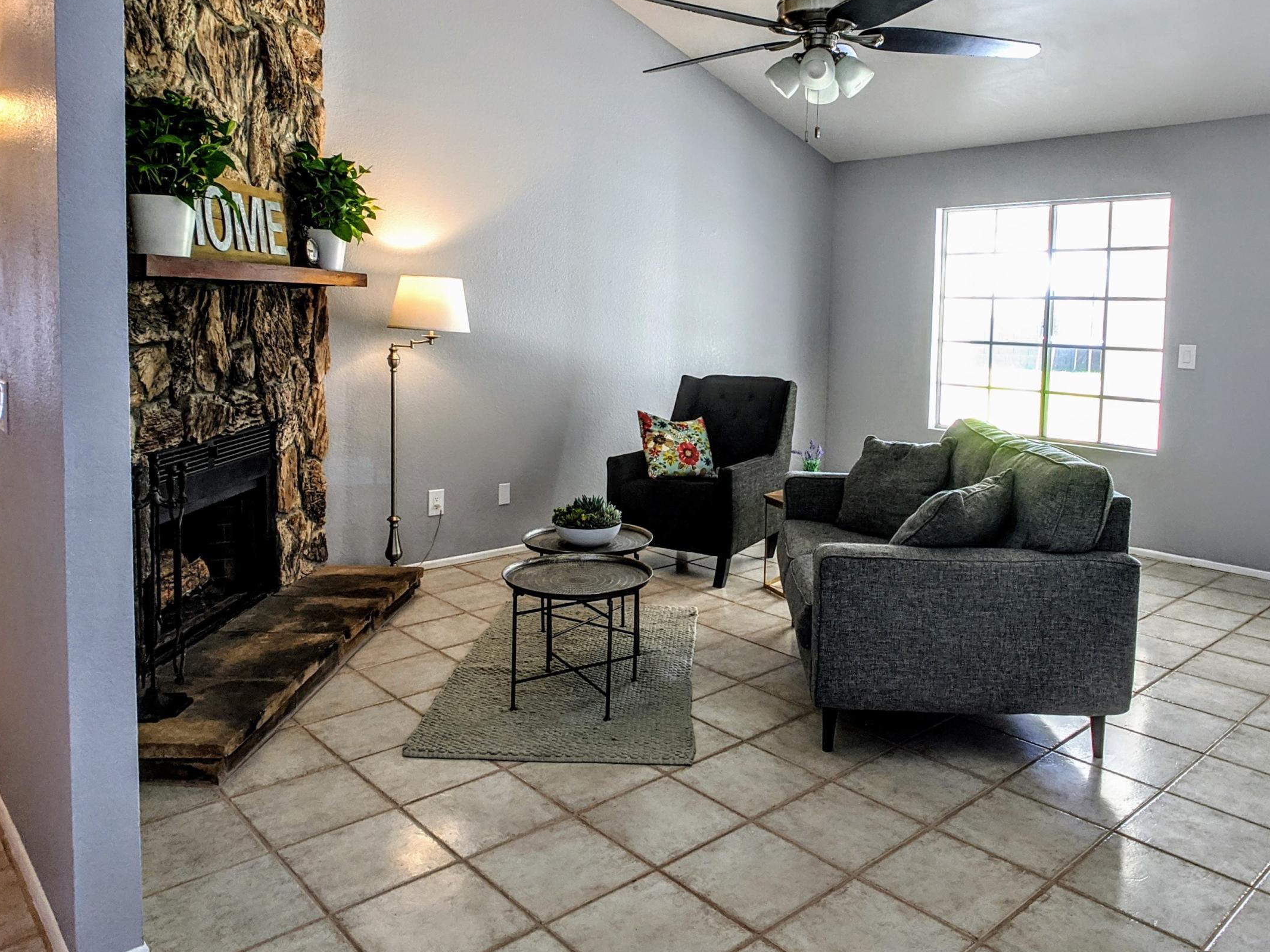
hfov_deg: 48.9
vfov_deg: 37.5
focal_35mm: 38
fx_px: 1394
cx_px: 696
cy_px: 366
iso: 99
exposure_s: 1/40
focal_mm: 4.38
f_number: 1.73
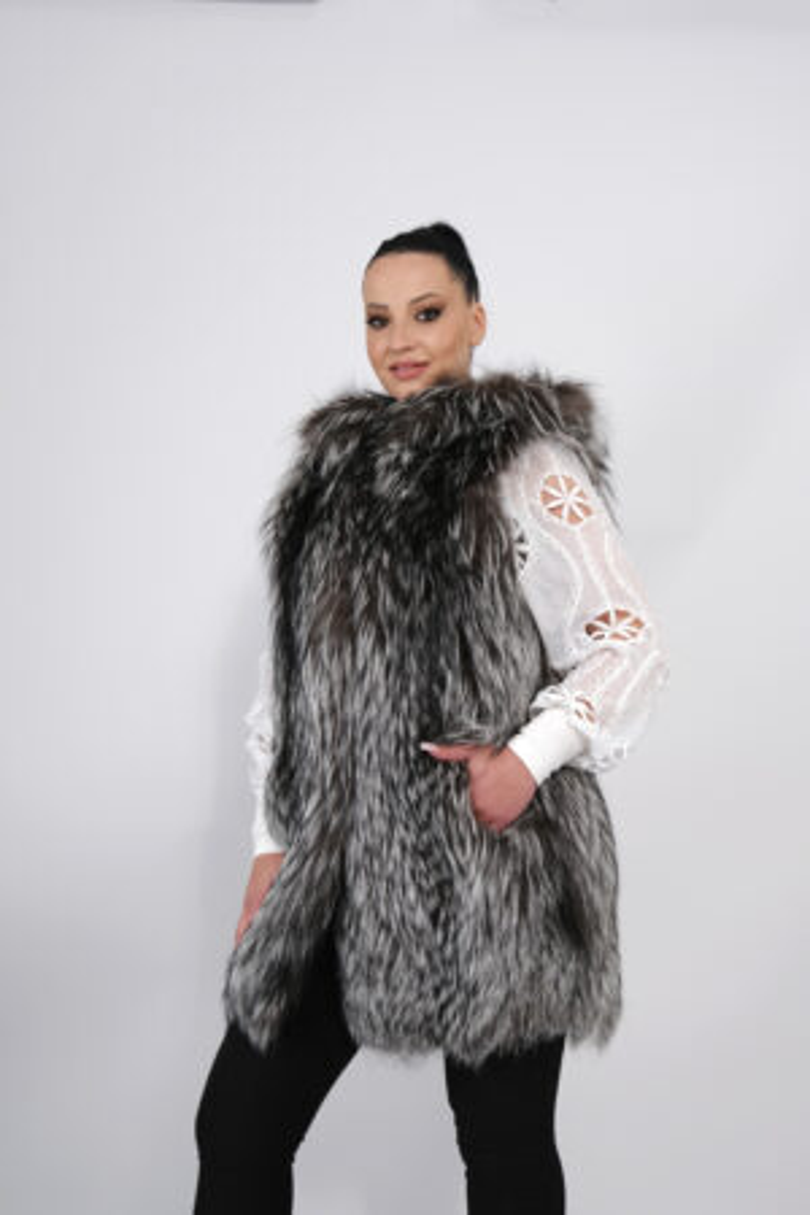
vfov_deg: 43.6
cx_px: 405
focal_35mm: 45
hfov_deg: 29.9
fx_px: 1519
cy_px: 608
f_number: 2.8
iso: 125
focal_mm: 30.2
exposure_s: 1/100
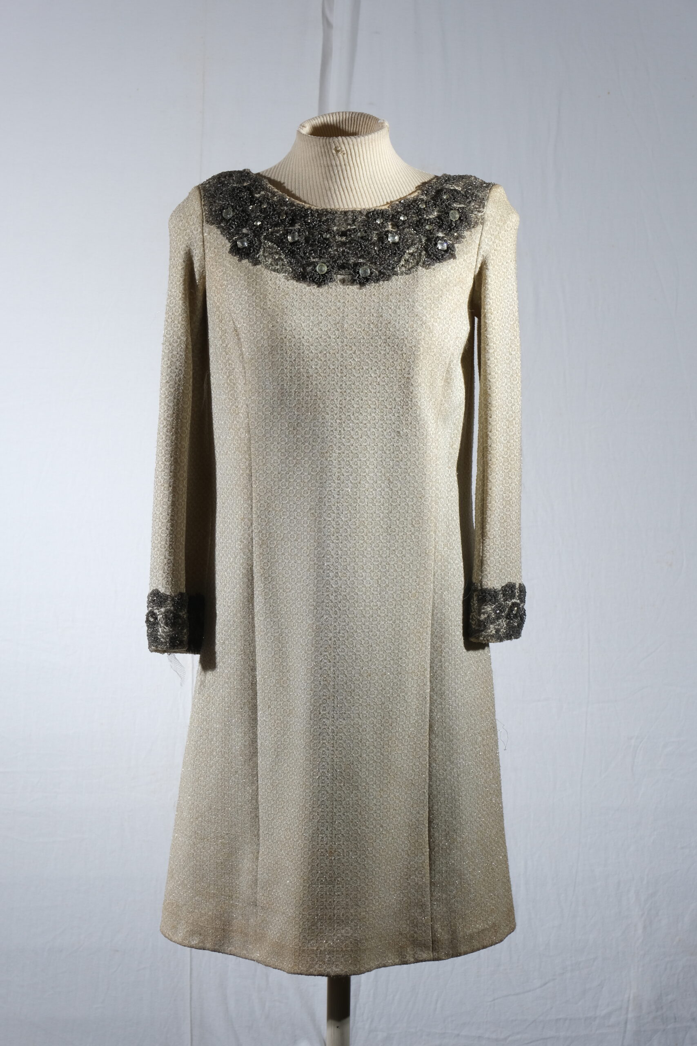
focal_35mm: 83
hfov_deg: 16.5
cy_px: 523
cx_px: 348
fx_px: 2410
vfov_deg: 24.5
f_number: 8
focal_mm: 55
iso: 400
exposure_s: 1/125
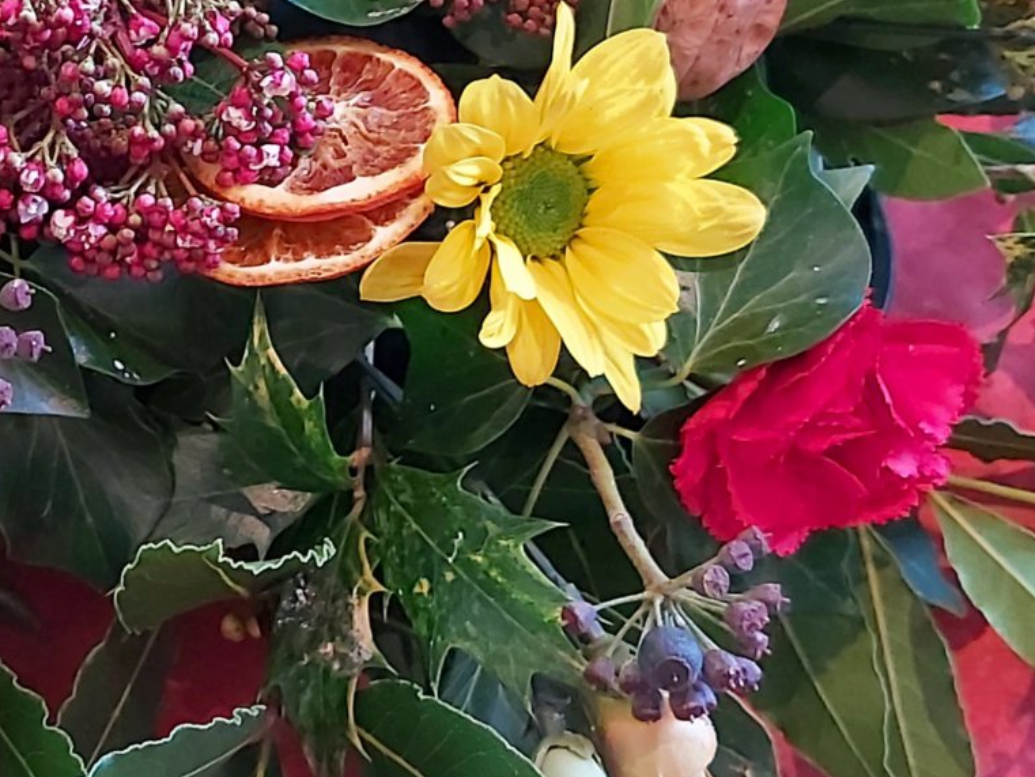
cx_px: 279
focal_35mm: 70
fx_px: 2093
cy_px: 35
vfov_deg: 20.5
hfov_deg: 27.4
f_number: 1.7
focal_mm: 3.92
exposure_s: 1/25
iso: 320
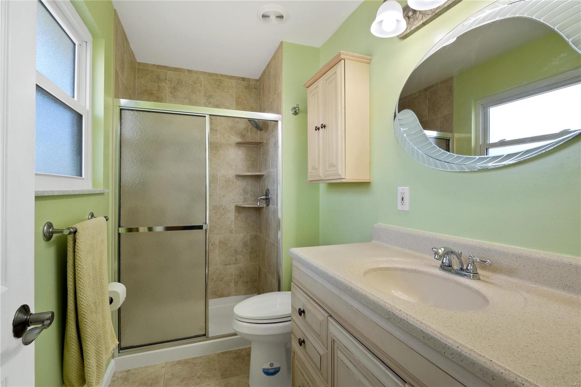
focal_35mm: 16
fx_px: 258
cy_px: 194
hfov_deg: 96.7
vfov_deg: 73.7
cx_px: 290
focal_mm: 8
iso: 400
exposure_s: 1/8
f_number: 10
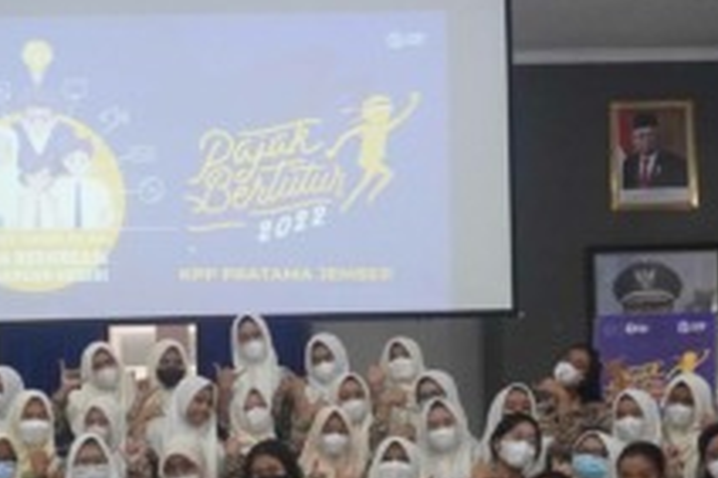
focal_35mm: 77
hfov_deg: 25.8
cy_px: 453
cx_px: 132
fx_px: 1534
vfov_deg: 17.4
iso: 2500
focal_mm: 16
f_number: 3.5
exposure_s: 1/160
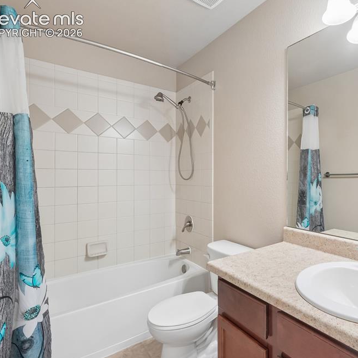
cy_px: 176
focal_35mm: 20
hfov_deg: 71.0
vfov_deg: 74.8
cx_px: 258
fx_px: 234
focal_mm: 10
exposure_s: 1/6
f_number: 8
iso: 800
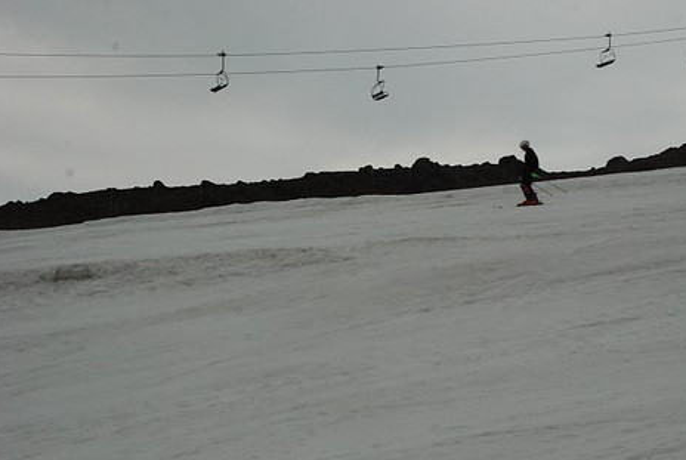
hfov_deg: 30.5
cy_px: 286
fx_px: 1252
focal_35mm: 66
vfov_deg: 20.8
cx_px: 423
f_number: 13
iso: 1000
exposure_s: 1/250
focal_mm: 35
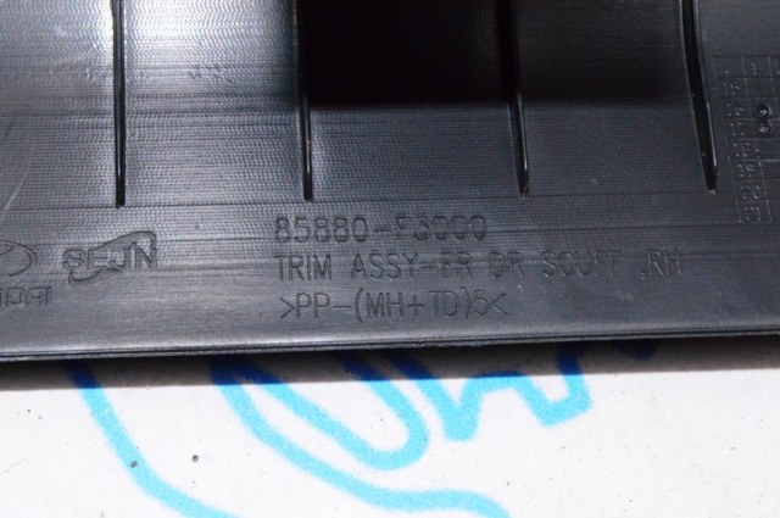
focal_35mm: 82
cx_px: 390
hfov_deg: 24.6
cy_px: 259
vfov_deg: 16.5
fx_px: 1785
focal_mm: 55
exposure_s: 1/40
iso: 6400
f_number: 36
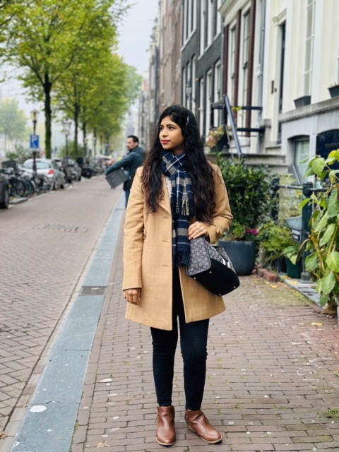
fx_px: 627
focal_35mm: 48
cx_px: 170
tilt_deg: -5.7
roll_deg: -2.1
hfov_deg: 30.3
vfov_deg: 39.7
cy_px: 226
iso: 64
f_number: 1.78
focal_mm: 6.86
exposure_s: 1/173
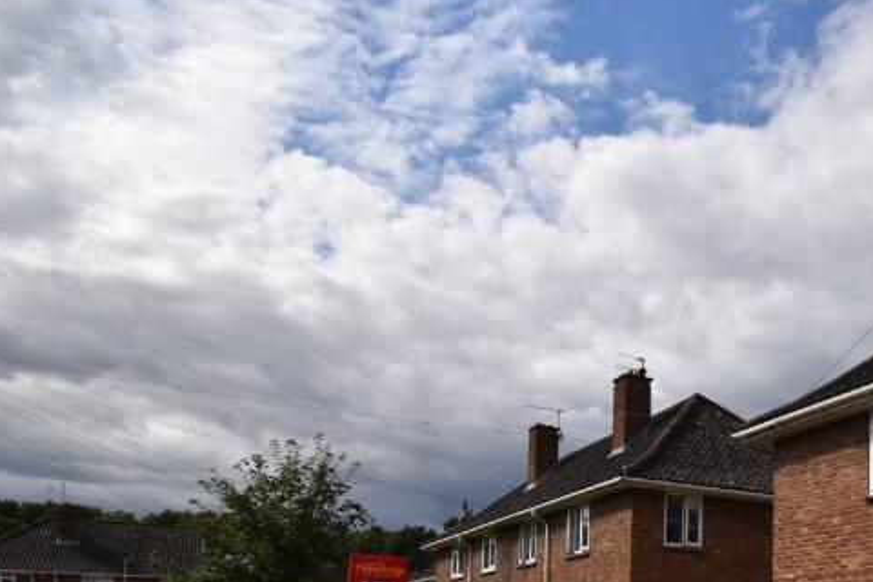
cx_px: 749
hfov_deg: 53.1
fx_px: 776
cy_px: 577
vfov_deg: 37.0
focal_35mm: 32
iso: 100
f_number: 11
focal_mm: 10
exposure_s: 1/200
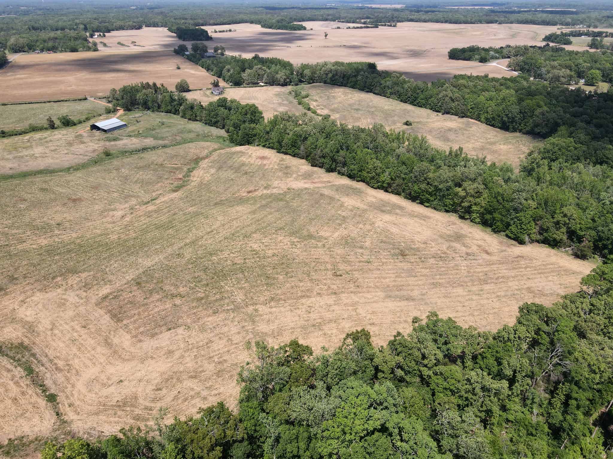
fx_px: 425
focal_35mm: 24
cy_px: 230
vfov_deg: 56.8
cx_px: 306
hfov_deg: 71.6
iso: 100
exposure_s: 1/40
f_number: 2.8
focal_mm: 4.5
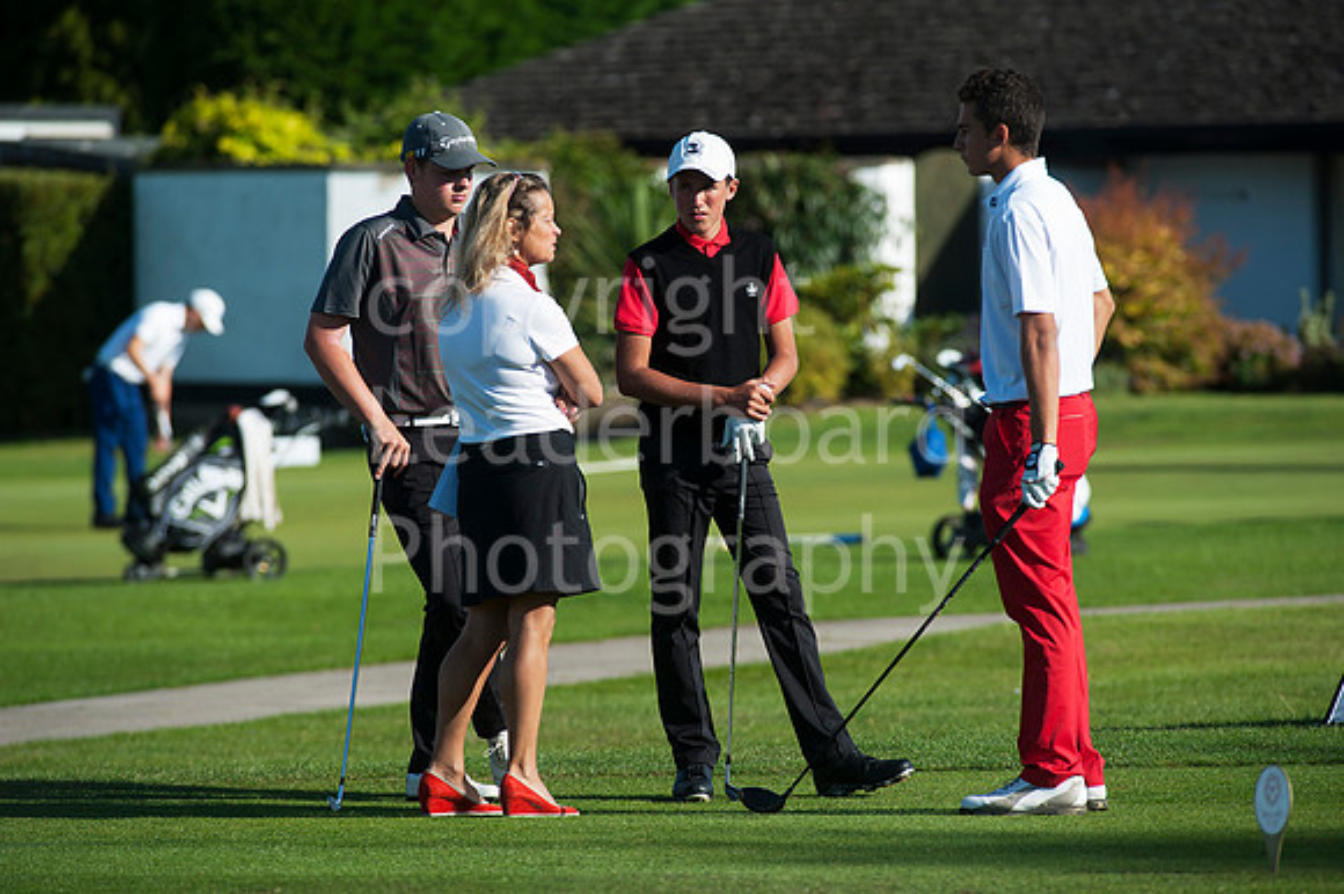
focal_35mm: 300
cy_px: 447
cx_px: 672
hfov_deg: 6.9
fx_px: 11193
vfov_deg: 4.6
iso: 200
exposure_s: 1/640
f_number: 7.1
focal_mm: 300
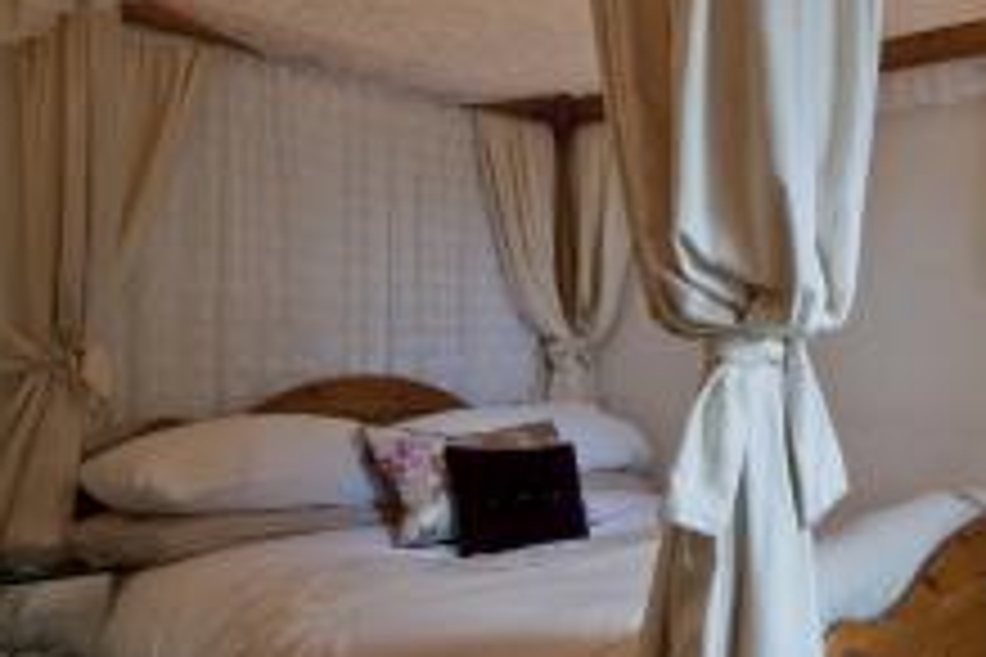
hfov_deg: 47.9
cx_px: 914
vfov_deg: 37.8
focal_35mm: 35
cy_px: 364
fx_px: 959
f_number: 11
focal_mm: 10
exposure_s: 1.3
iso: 200
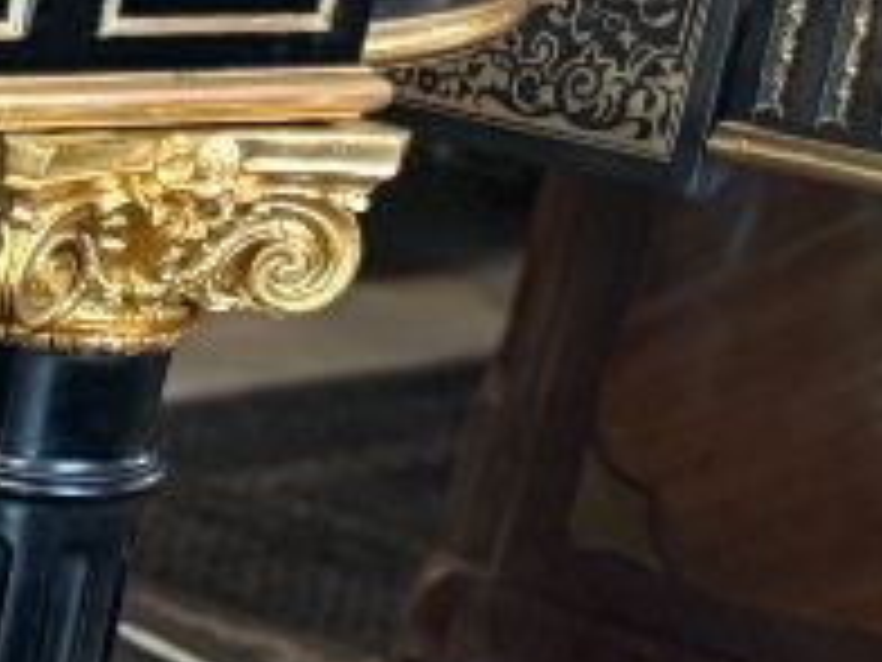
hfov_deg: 10.4
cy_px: 1013
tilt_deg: -23.7
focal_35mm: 147
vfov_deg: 9.8
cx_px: -1584
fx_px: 3745
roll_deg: +0.2
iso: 400
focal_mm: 6.76
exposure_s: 1/50
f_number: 1.78
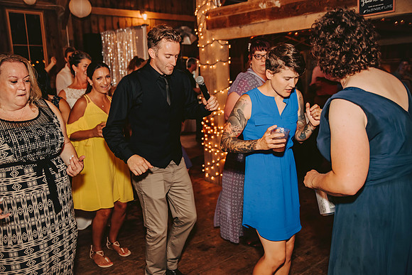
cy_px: 138
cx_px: 206
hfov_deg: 58.7
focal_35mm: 32
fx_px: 366
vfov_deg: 41.1
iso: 1250
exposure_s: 1/125
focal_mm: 32
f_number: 2.8
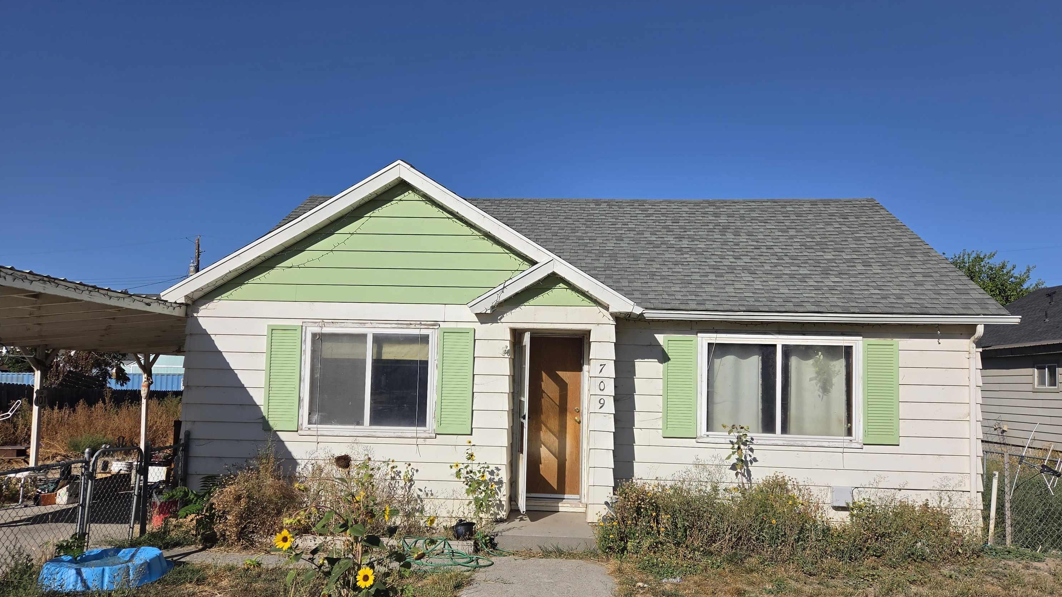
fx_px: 732
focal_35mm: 26
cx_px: 533
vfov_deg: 44.3
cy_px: 338
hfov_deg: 71.9
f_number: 1.8
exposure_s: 1/7734
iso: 64
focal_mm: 5.4
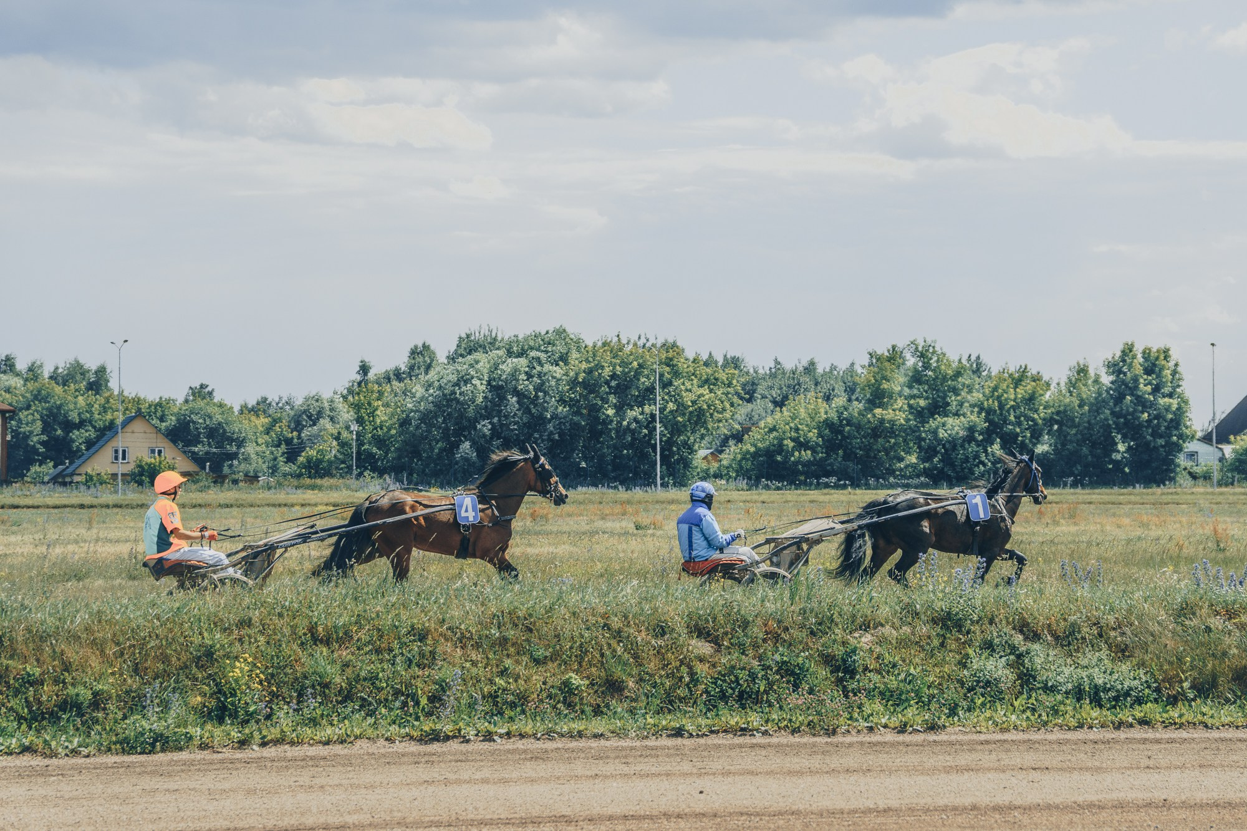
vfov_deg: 11.7
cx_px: 693
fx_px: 4068
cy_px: 375
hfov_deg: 17.4
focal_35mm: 117
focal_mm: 70
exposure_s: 1/1000
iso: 50
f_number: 4
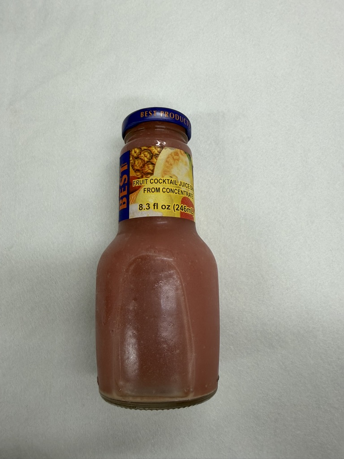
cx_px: 172
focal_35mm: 24
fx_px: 318
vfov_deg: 71.6
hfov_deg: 56.8
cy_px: 230
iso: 80
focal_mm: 2.22
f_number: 2.2
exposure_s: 1/120
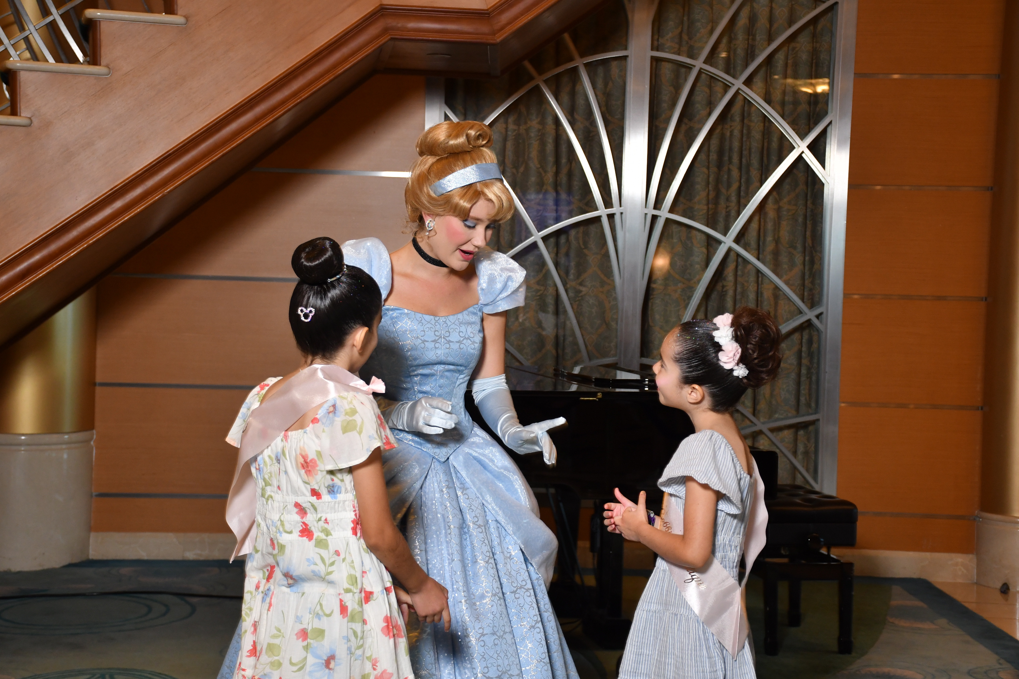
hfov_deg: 31.9
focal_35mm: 63
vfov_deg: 21.6
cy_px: 340
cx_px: 510
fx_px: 1783
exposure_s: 1/60
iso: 640
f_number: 5.6
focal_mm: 42
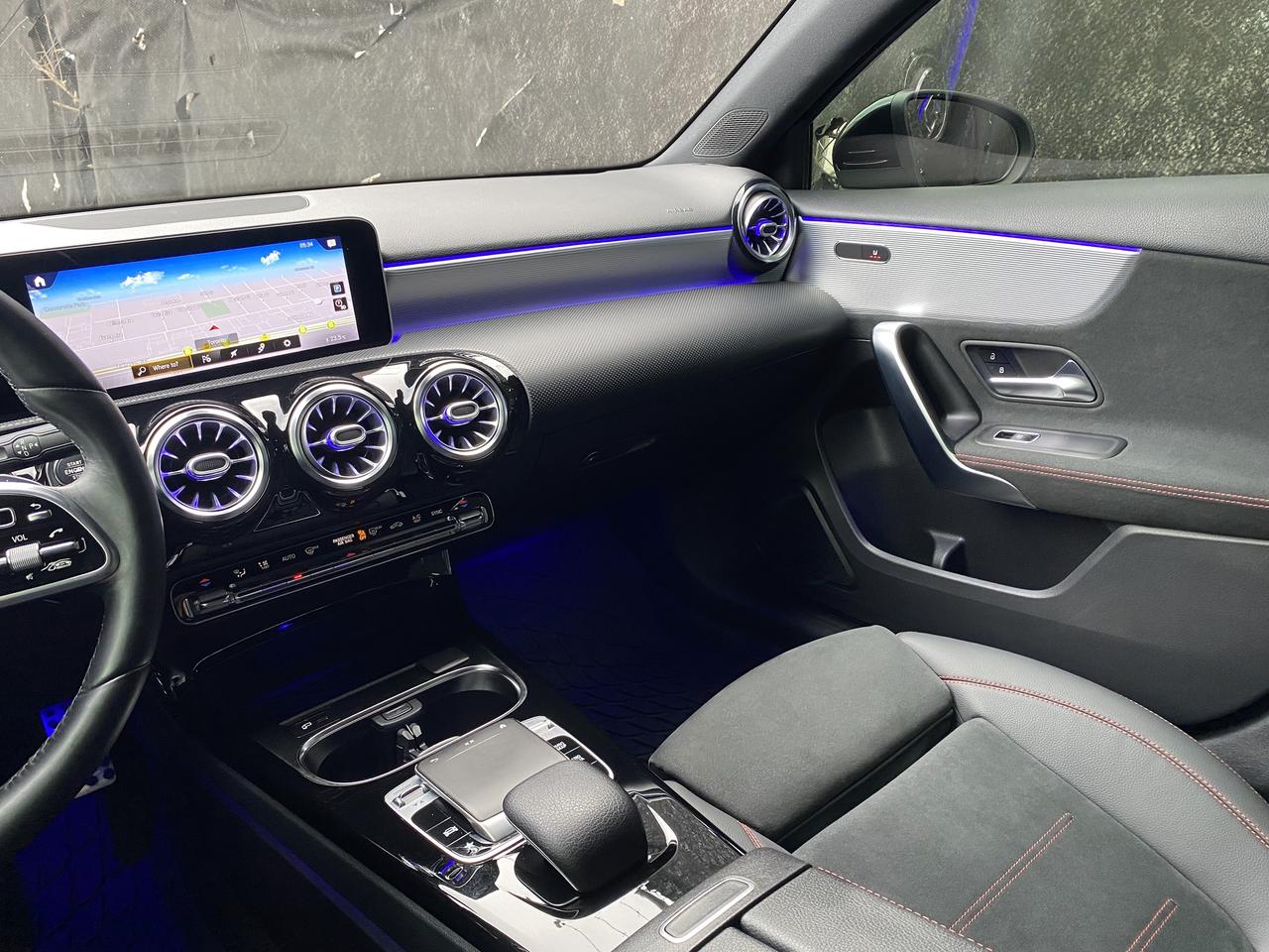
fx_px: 953
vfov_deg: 53.1
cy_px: 476
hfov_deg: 67.3
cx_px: 634
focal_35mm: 26
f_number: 1.8
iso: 160
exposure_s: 1/59
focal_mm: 4.25
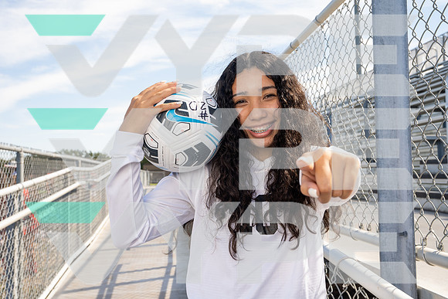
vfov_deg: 34.2
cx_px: 224
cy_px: 150
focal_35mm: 39
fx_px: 485
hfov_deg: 49.5
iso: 200
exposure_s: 1/200
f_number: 8
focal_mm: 39
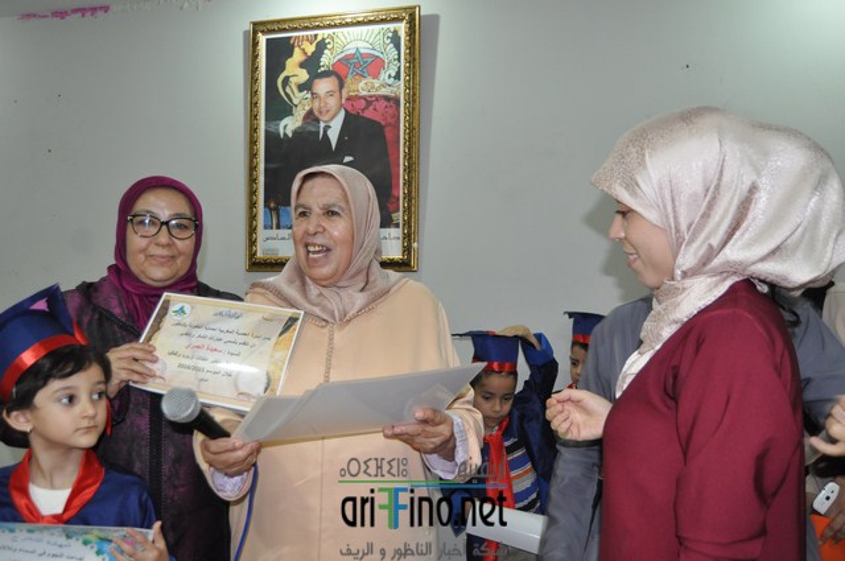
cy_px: 280
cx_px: 422
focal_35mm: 30
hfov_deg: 62.0
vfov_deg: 43.5
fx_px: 703
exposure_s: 1/60
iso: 800
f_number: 3.5
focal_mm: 20
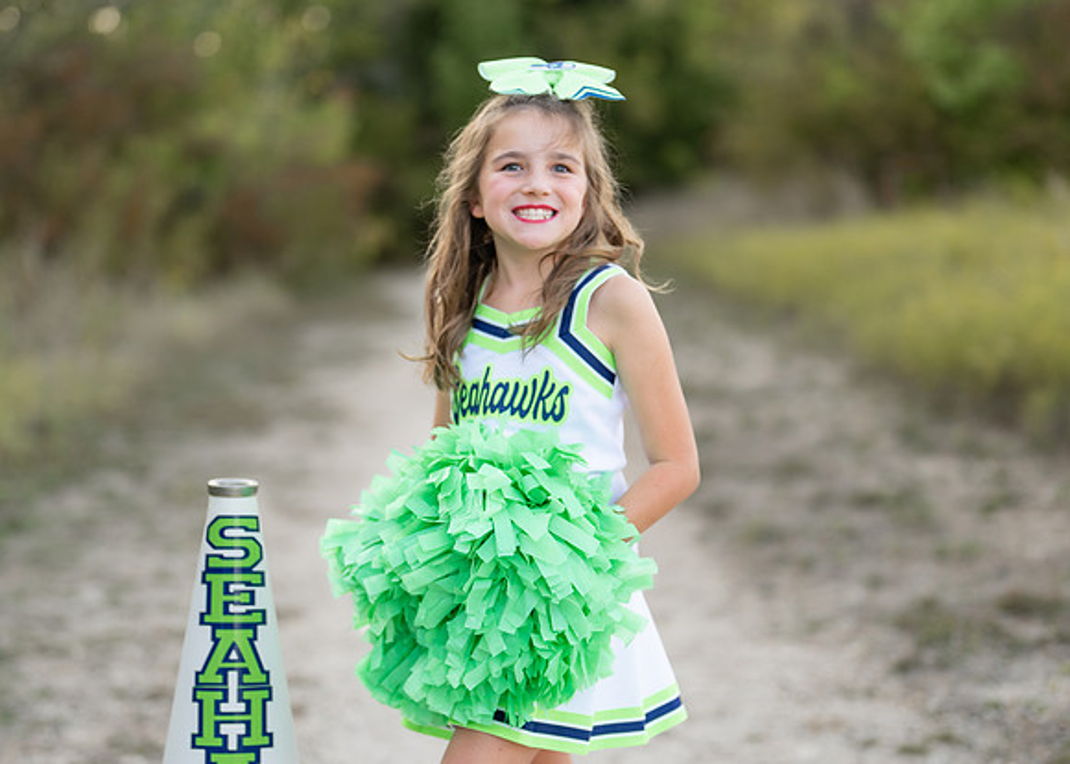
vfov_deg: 20.6
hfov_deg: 28.6
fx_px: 2097
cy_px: 426
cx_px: 528
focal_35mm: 69
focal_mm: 50
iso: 100
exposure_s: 1/1000
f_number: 1.2
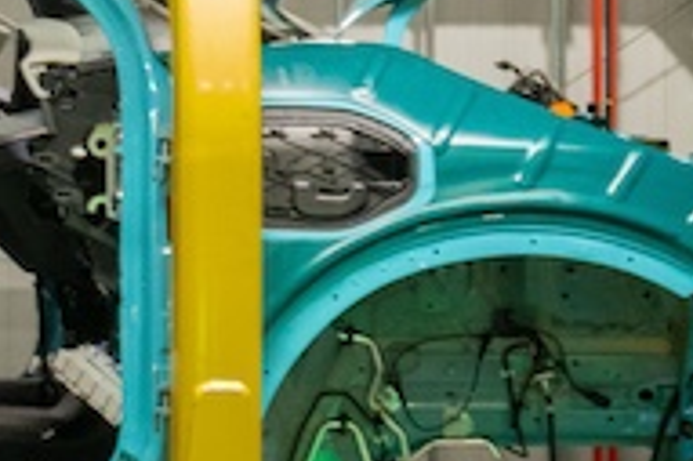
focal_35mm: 251
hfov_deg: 8.0
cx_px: -414
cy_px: 0
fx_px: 4827
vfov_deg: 5.5
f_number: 3.2
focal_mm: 40
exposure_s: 1/200
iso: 2000
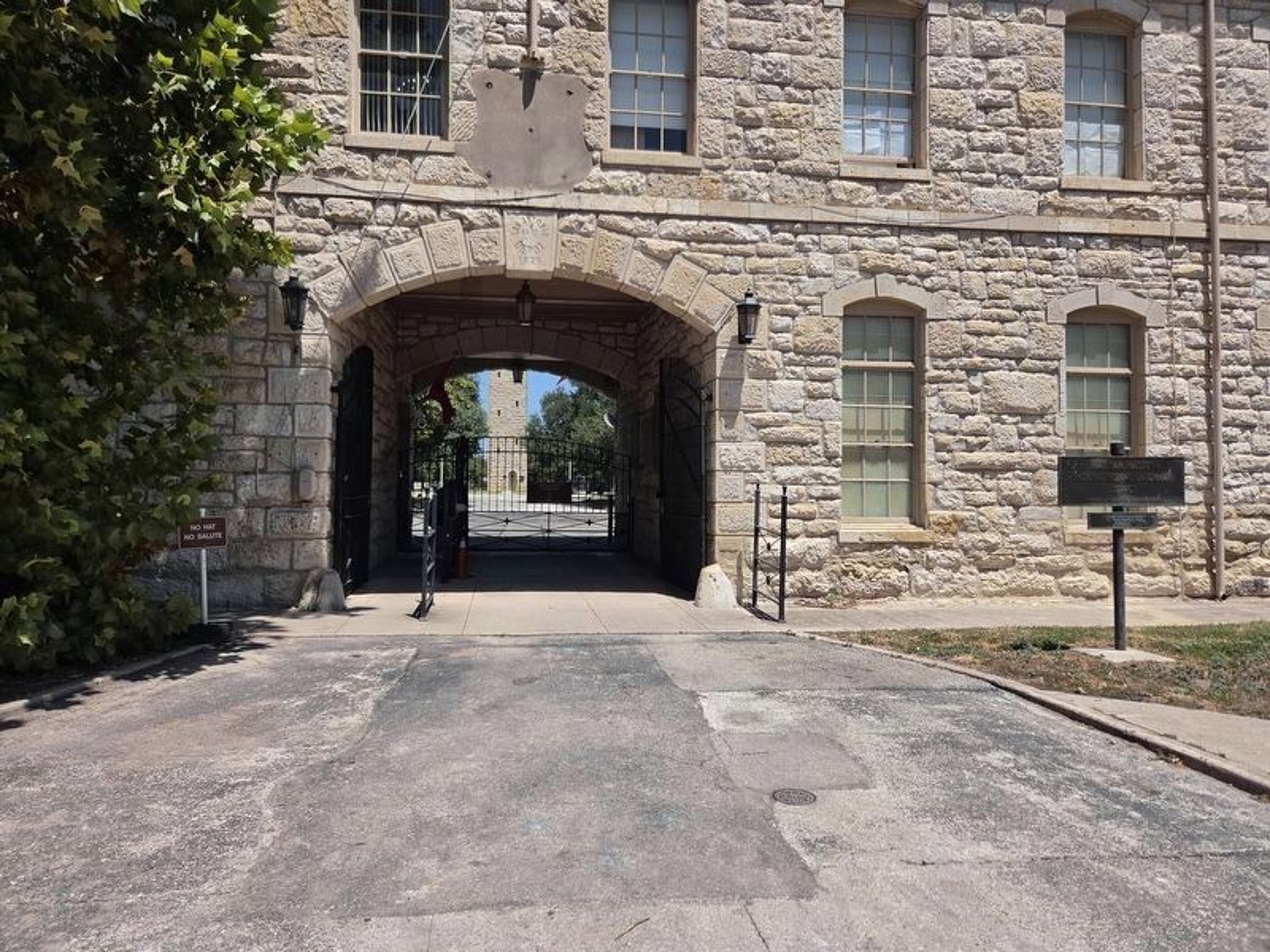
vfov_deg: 58.9
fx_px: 844
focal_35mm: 23
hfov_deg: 73.9
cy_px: 476
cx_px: 635
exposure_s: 1/4770
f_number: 1.8
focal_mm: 5.4
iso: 80
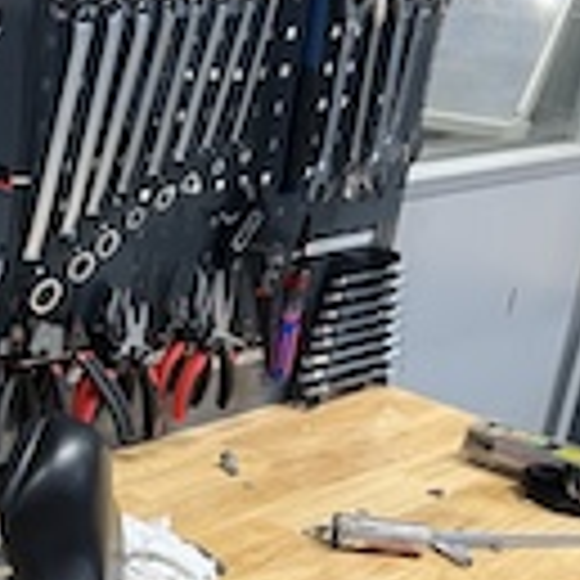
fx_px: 1346
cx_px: -139
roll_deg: -3.5
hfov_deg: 22.2
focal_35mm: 71
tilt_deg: -22.4
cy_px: 387
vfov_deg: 24.2
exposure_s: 1/50
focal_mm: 5.1
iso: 125
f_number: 1.6
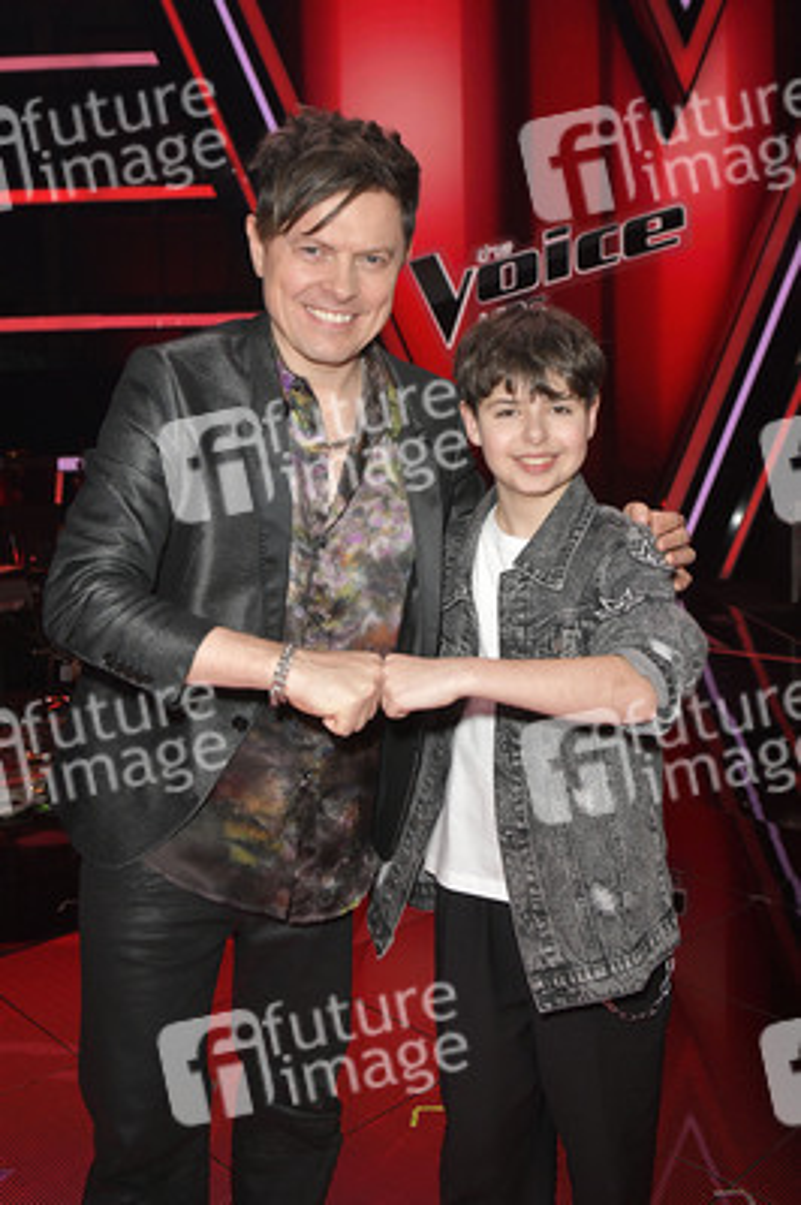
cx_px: 400
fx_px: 1070
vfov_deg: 58.8
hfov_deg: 41.0
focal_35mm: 32
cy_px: 602
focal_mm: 32
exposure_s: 1/200
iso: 2500
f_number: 7.1
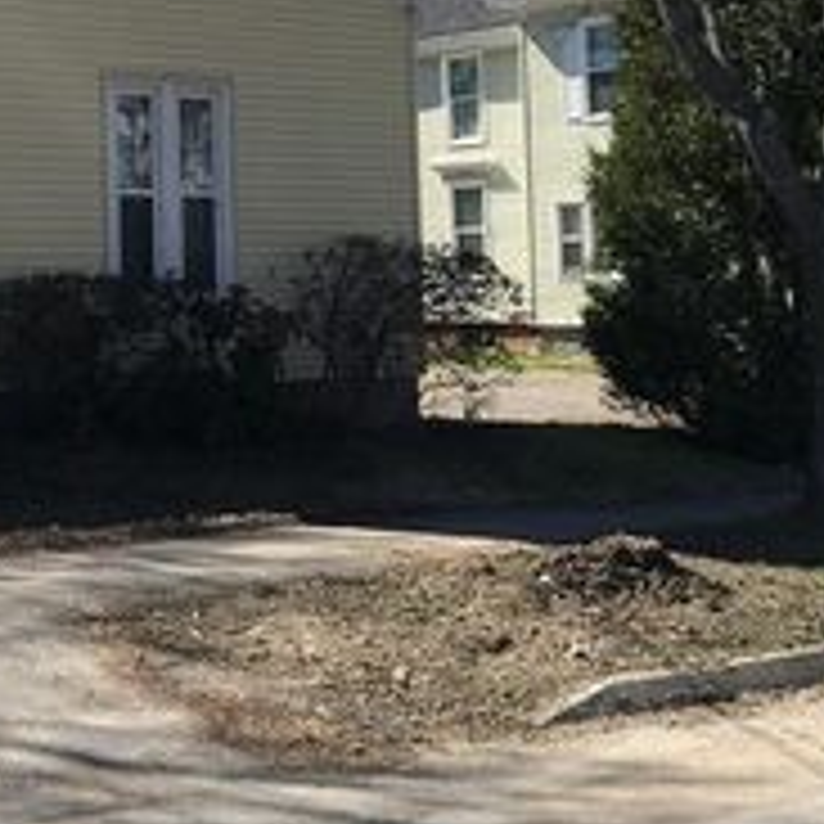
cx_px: -149
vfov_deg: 24.1
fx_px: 1885
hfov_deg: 22.8
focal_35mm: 70
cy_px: 119
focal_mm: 4.15
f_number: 2.2
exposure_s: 1/1350
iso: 25
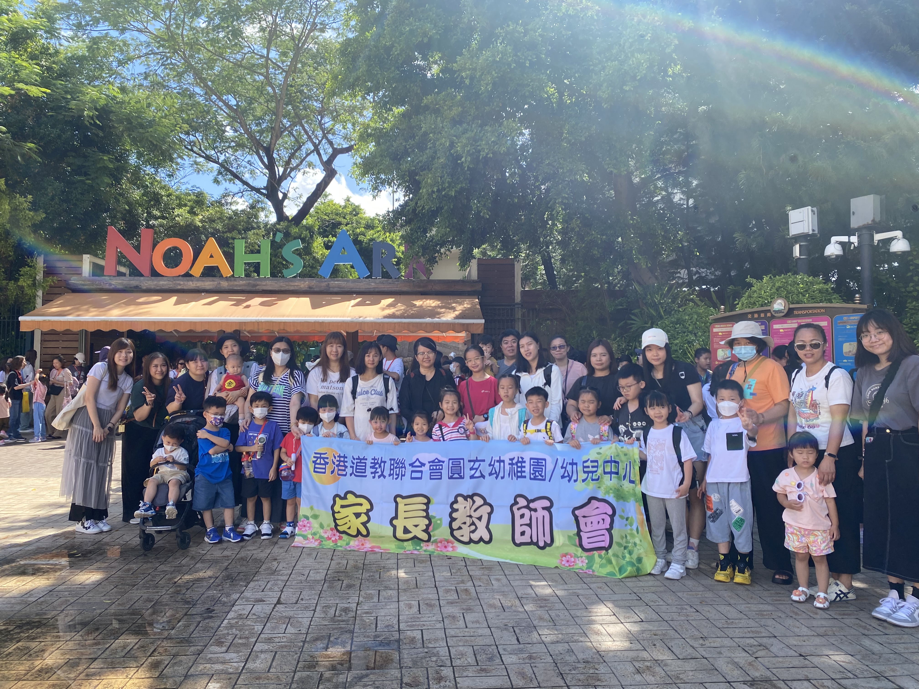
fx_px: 690
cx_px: 460
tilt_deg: +2.1
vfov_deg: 53.1
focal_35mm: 26
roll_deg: -1.0
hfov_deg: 67.3
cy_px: 344
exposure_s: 1/728
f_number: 1.8
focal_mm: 4.25
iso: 32
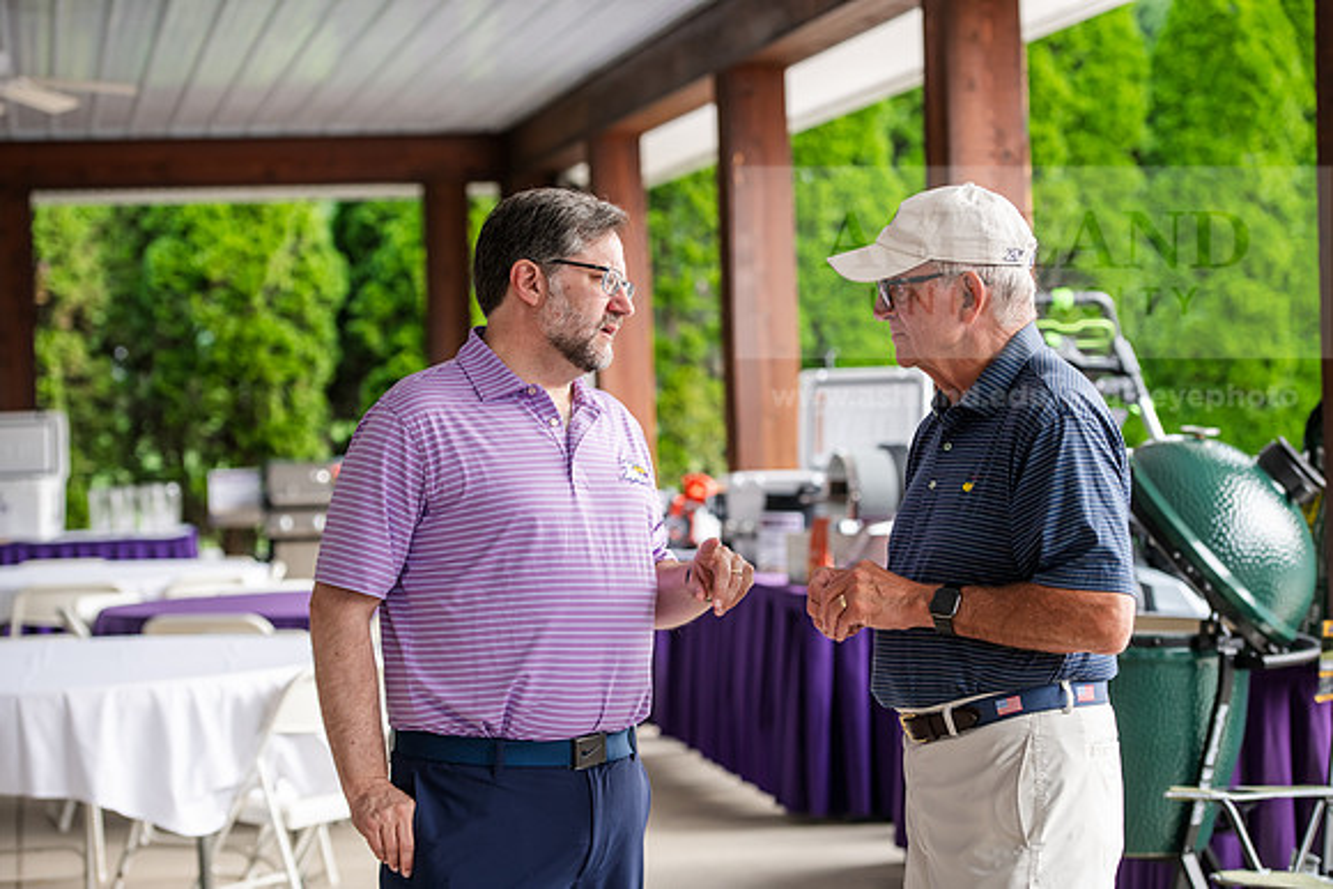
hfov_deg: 22.1
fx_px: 3407
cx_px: 666
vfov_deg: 14.9
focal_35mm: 92
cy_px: 444
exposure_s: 1/250
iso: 250
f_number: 4
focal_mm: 92
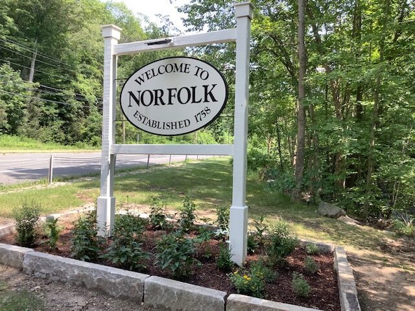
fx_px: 372
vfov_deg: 45.4
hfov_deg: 58.4
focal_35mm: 31
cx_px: 208
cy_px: 156
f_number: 2.4
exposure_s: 1/260
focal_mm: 3.3
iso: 25
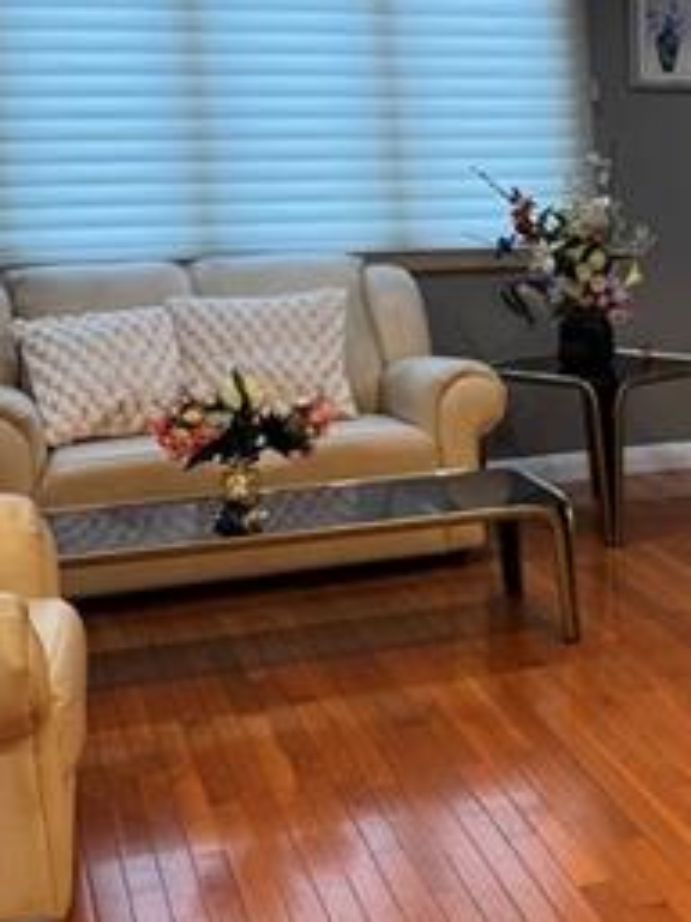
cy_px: 418
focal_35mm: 72
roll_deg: +0.1
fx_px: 1916
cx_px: 950
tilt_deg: -11.6
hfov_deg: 18.7
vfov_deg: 27.0
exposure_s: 1/60
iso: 125
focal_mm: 6.76
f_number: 1.78
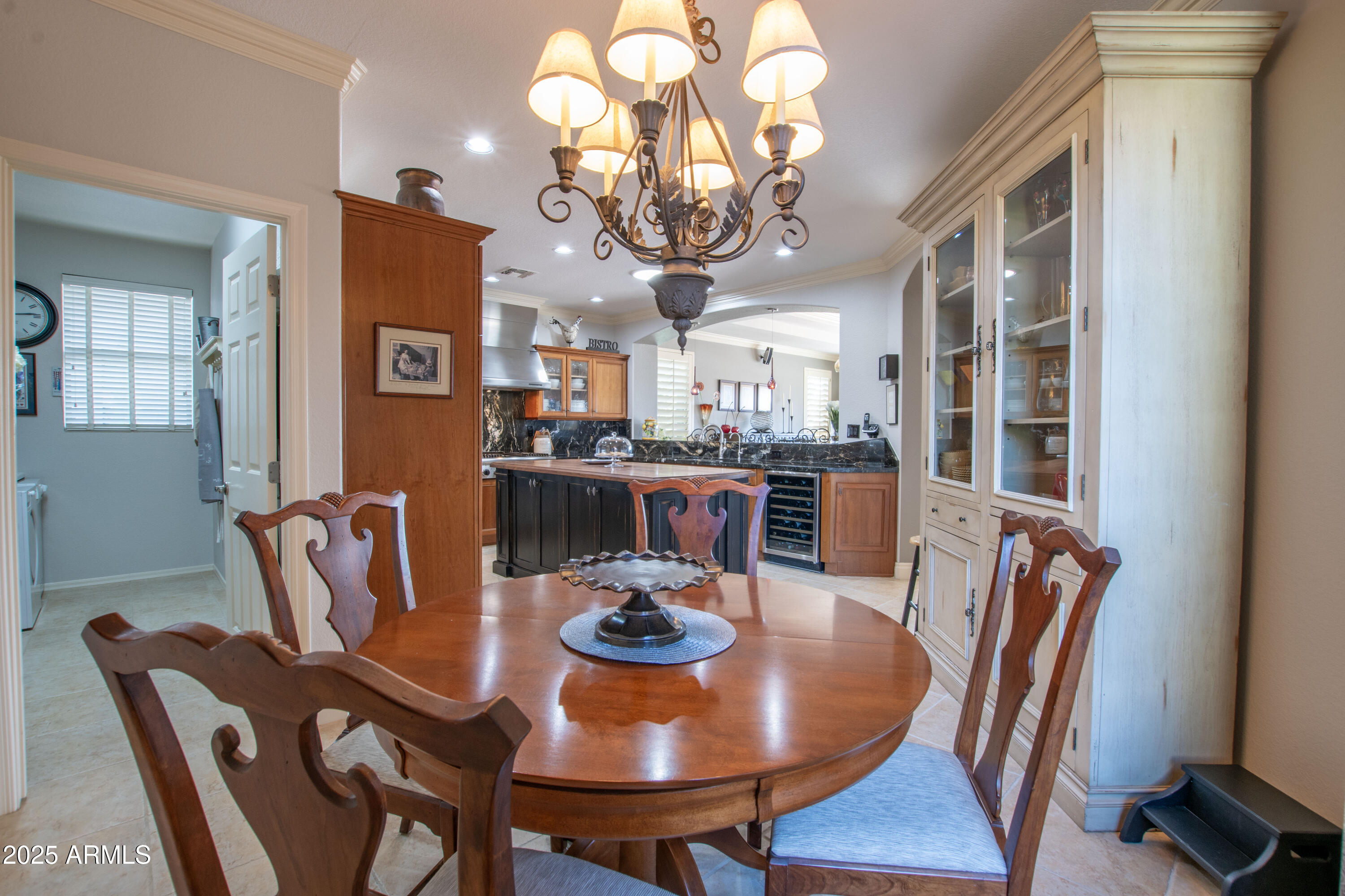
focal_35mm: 15
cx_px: 672
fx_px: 560
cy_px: 448
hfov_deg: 100.4
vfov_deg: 77.3
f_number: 11
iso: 100
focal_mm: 10
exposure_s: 1/1.25
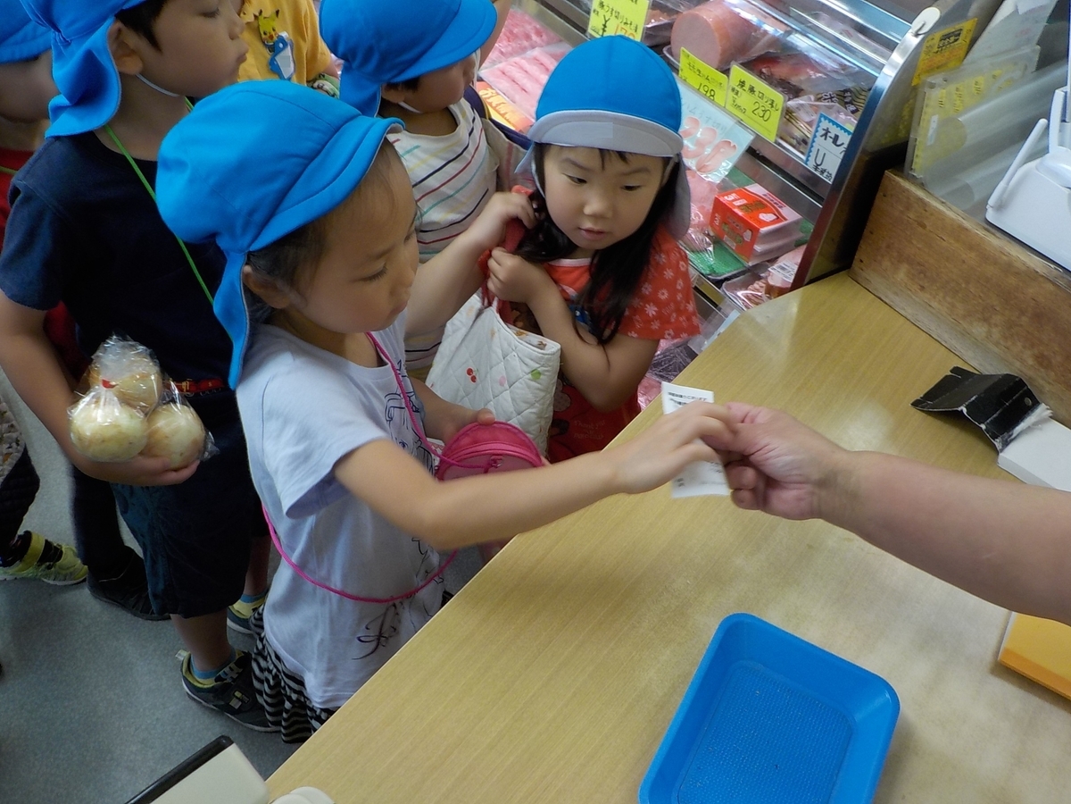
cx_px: 536
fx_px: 928
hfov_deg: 60.0
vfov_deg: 46.8
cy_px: 402
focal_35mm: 30
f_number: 3.3
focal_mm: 4.1
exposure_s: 1/30
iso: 140
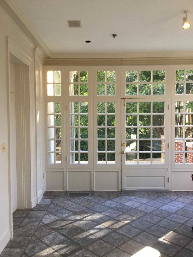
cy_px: 128
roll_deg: -0.1
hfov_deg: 45.4
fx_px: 230
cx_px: 96
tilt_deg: -3.7
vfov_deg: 58.4
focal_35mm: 31
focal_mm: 3.3
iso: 25
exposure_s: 1/30
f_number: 2.4
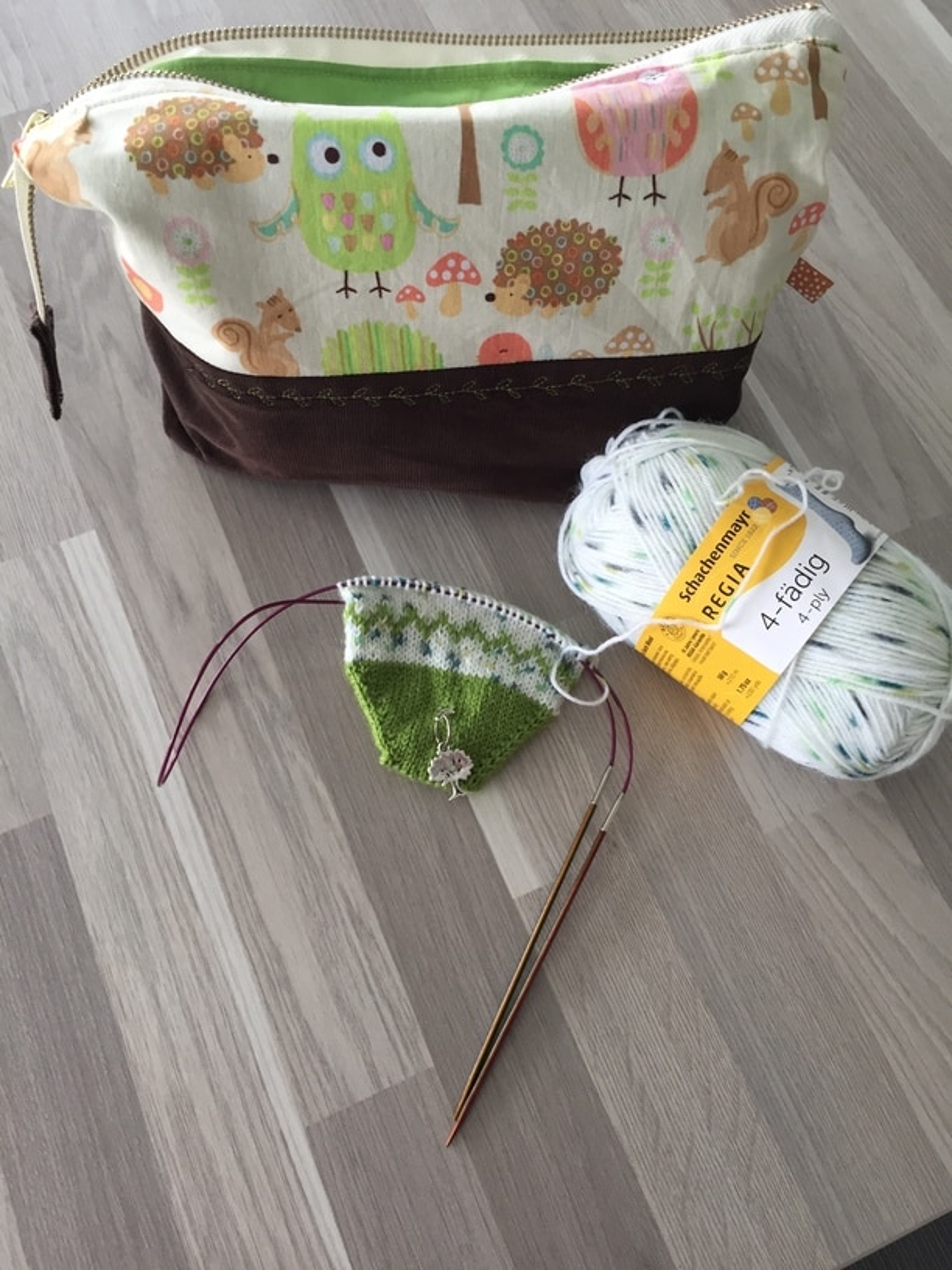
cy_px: 635
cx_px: 476
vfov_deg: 61.7
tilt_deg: -68.8
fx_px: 1063
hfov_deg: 48.2
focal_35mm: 29
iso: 80
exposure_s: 1/33
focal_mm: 4.15
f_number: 2.2
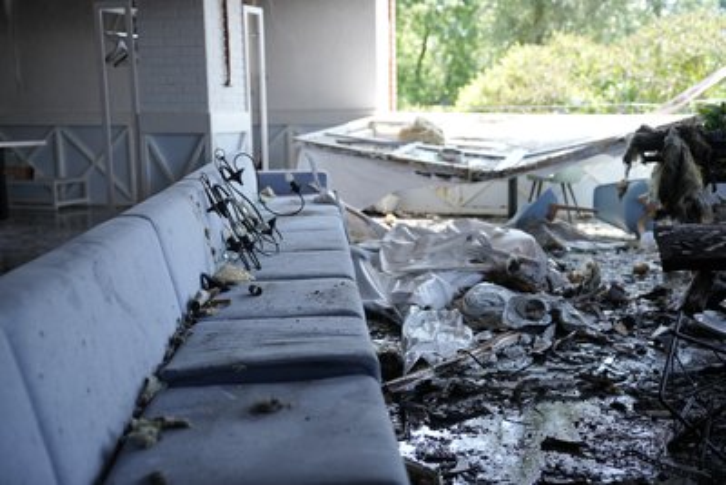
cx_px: 363
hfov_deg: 42.7
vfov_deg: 29.3
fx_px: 928
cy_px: 242
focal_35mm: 46
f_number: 2.8
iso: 250
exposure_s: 1/320
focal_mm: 46
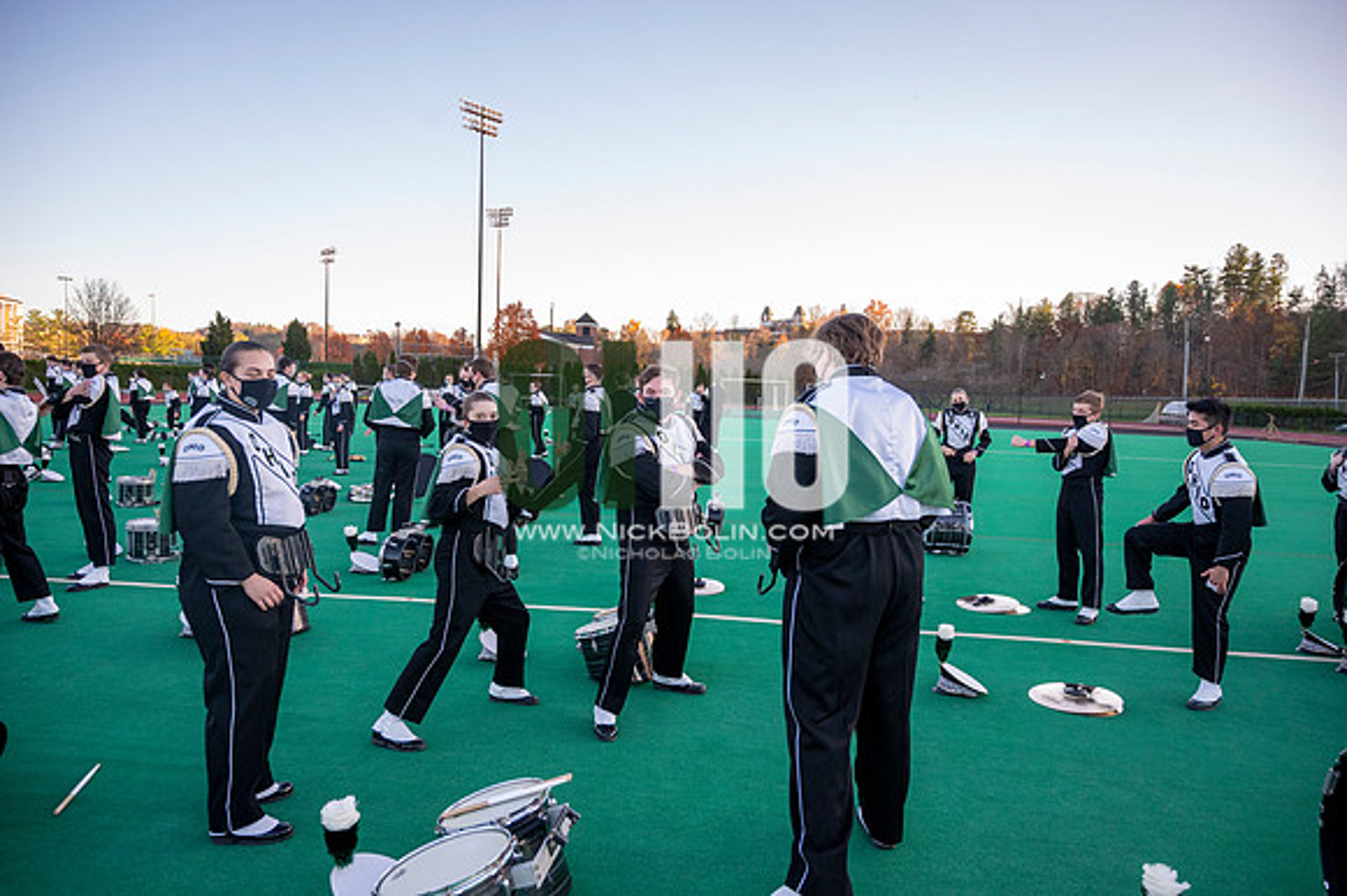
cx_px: 674
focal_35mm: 24
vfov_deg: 53.1
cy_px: 448
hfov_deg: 73.8
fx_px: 897
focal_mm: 24
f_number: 4
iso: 2000
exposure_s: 1/2500
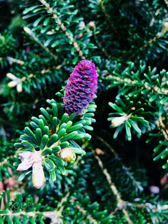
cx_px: 84
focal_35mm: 29
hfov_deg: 48.2
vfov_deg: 61.7
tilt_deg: -47.7
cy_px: 112
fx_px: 188
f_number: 2.2
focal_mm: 4.15
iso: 50
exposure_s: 1/100
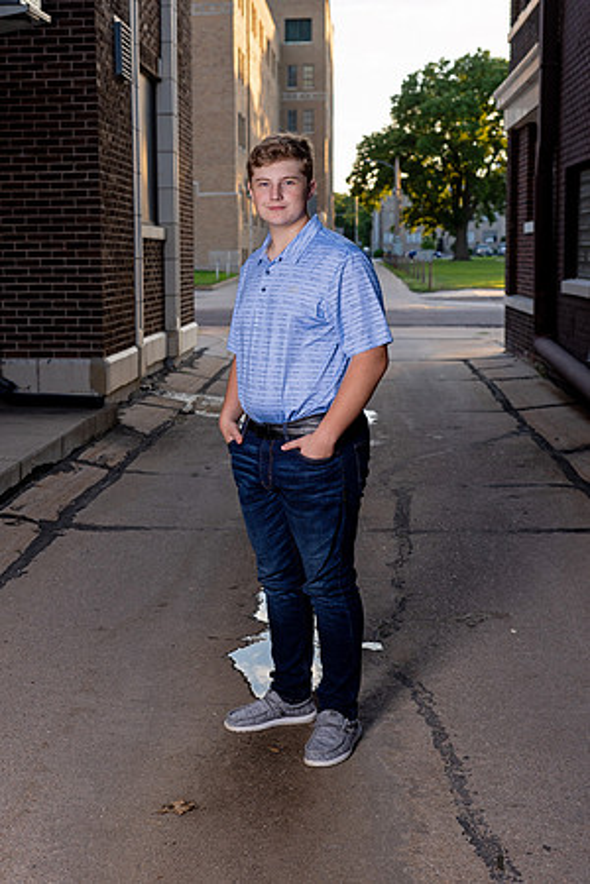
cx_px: 295
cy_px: 442
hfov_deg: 37.9
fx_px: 860
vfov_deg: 54.4
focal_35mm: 35
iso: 160
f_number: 4
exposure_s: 1/160
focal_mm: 35
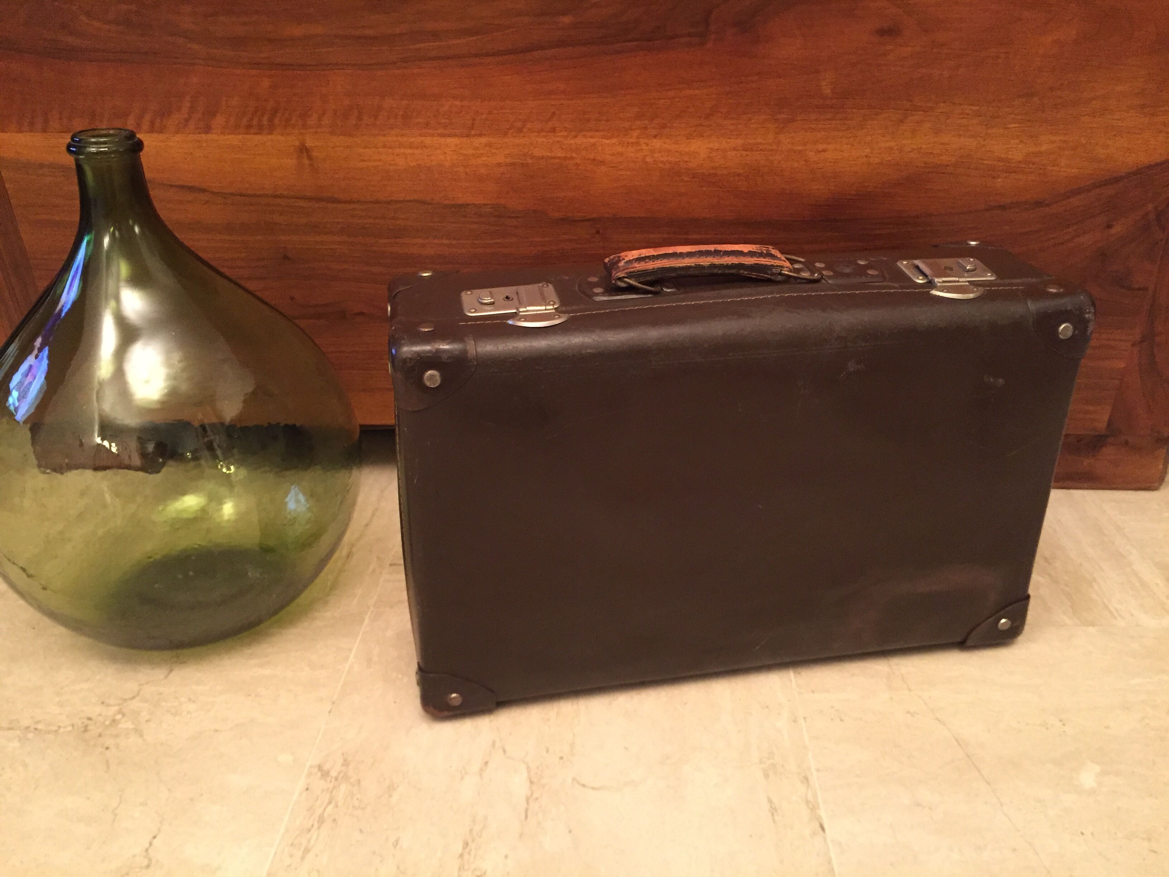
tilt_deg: -25.4
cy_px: 438
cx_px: 584
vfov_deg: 48.2
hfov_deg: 61.7
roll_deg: -0.3
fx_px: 979
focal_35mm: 29
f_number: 2.2
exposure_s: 1/25
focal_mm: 4.15
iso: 250
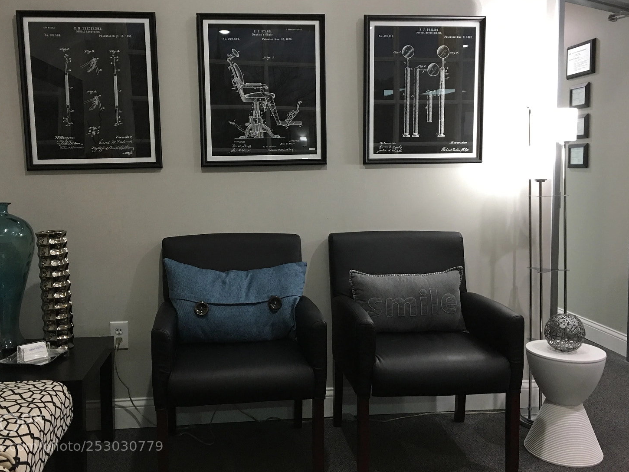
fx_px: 582
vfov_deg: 44.1
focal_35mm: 32
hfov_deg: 56.7
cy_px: 220
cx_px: 283
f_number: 2.2
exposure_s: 1/15
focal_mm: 4.15
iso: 64
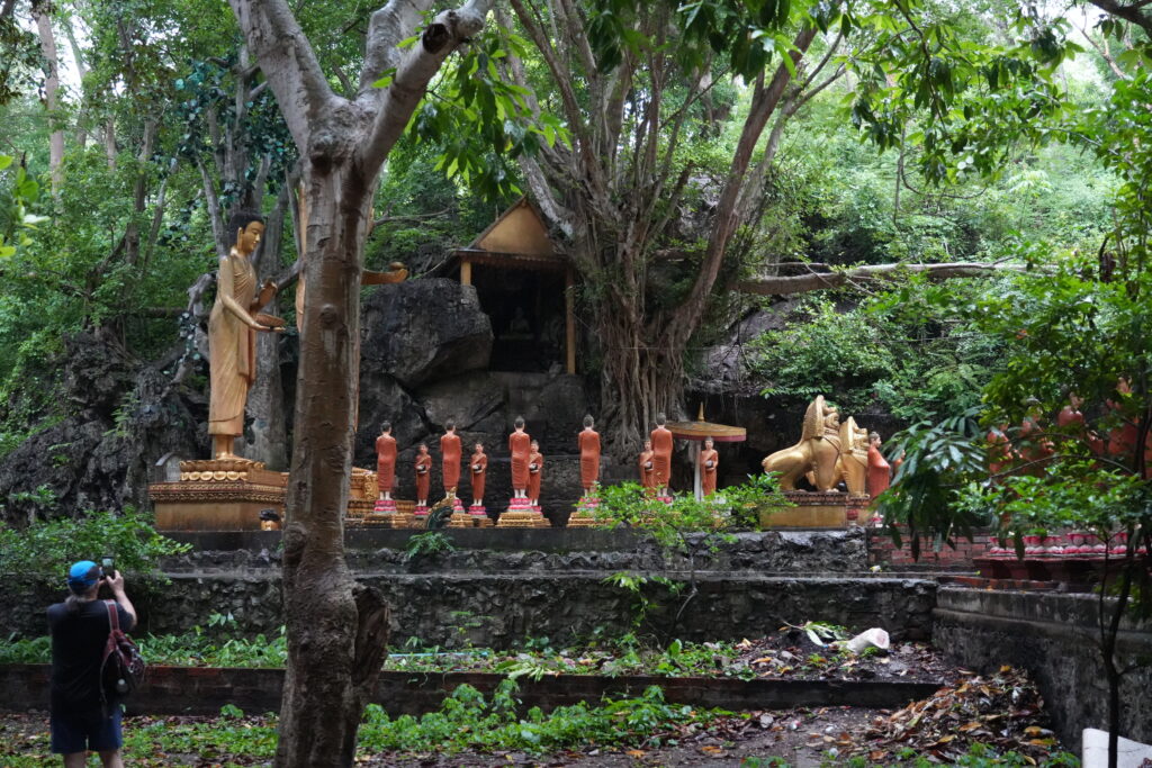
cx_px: 576
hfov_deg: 48.5
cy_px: 384
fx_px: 1280
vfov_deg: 33.4
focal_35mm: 40
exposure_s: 1/125
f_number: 4
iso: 12800
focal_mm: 40
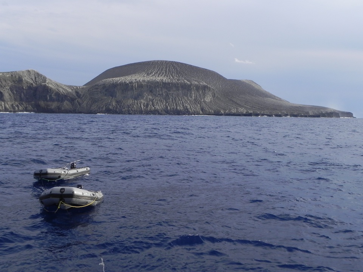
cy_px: 136
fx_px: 388
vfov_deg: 38.7
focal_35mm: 37
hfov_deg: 50.1
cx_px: 182
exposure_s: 1/364
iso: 160
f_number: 6.3
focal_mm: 6.6
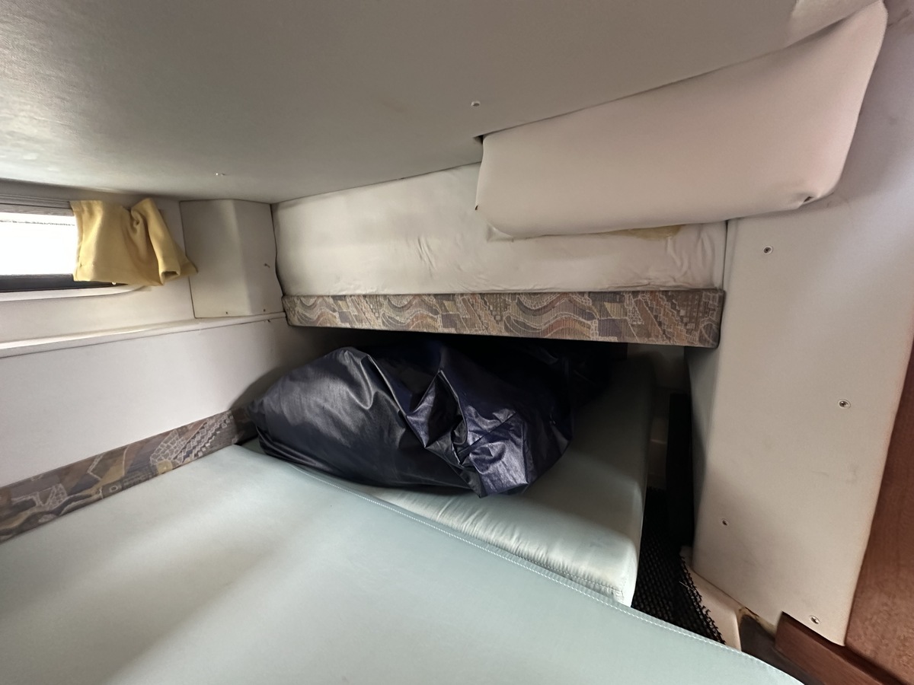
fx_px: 370
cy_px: 342
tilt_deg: -9.7
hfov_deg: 102.1
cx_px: 457
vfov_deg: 85.7
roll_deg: +1.7
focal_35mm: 14
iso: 1250
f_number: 2.2
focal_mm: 2.22
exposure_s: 1/52
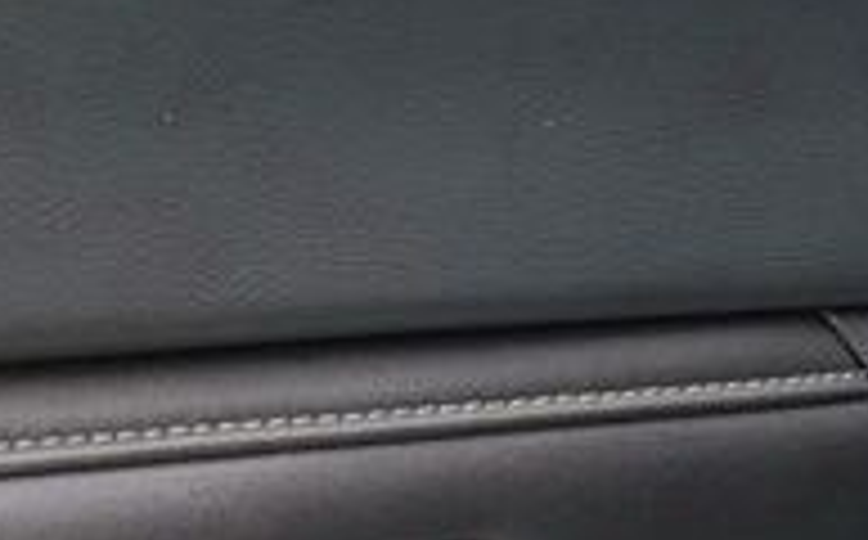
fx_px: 2882
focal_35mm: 122
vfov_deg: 10.1
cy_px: 1001
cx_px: 117
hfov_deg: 16.9
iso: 50
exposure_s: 1/478
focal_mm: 5.96
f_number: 1.6
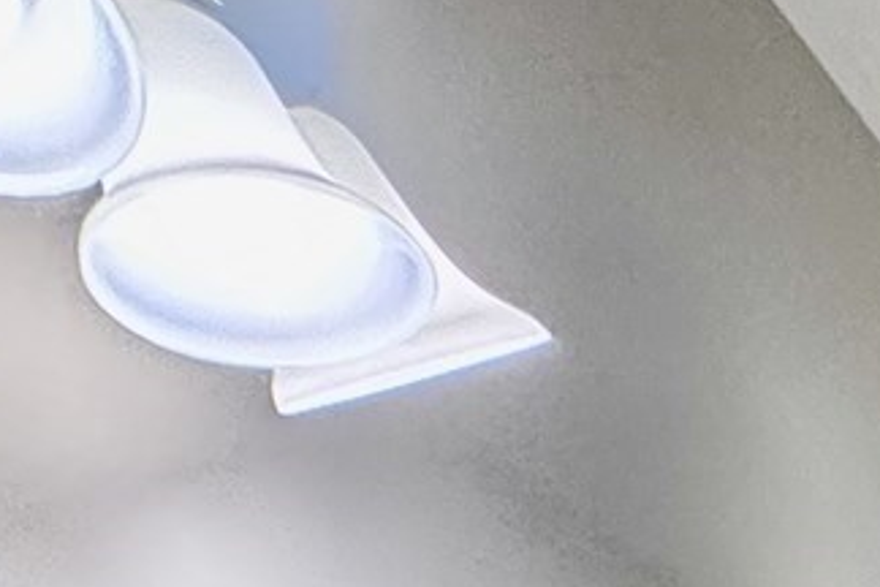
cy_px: 1940
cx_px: 2311
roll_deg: +0.2
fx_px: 2249
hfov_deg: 13.3
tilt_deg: -8.1
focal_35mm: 92
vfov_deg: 9.7
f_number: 2.2
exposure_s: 1/120
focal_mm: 2.22
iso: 160
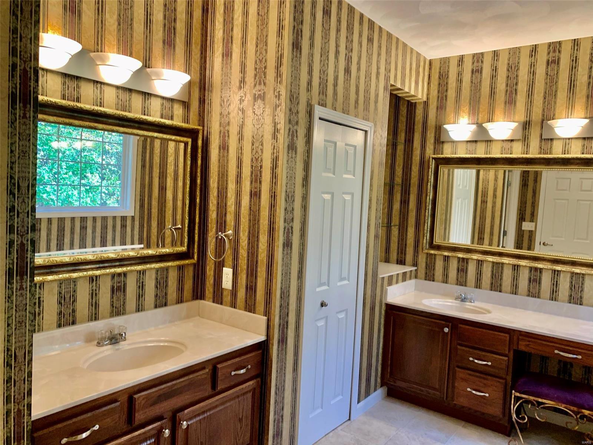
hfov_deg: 67.3
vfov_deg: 53.1
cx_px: 296
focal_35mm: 26
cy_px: 222
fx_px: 445
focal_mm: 4.25
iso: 100
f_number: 1.8
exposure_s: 1/60
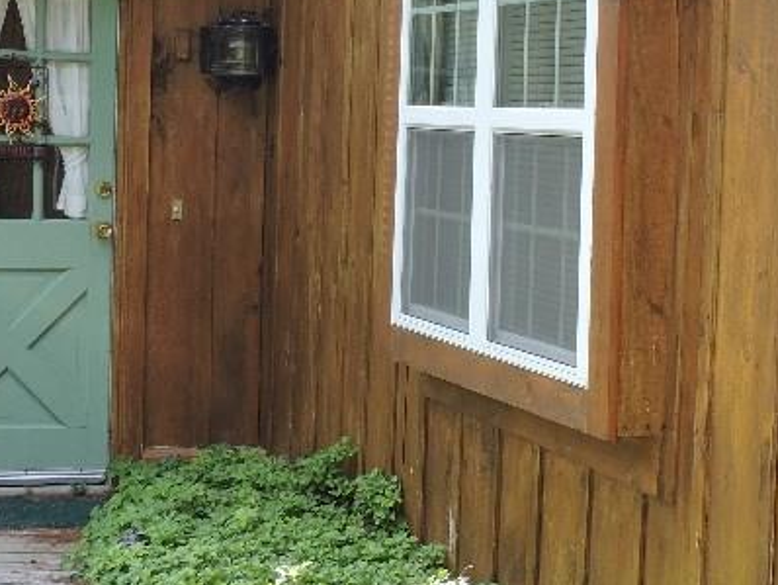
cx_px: 446
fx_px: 2024
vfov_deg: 16.4
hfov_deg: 21.7
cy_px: 256
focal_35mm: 90
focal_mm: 6.2
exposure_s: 1/250
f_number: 3.3
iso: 100
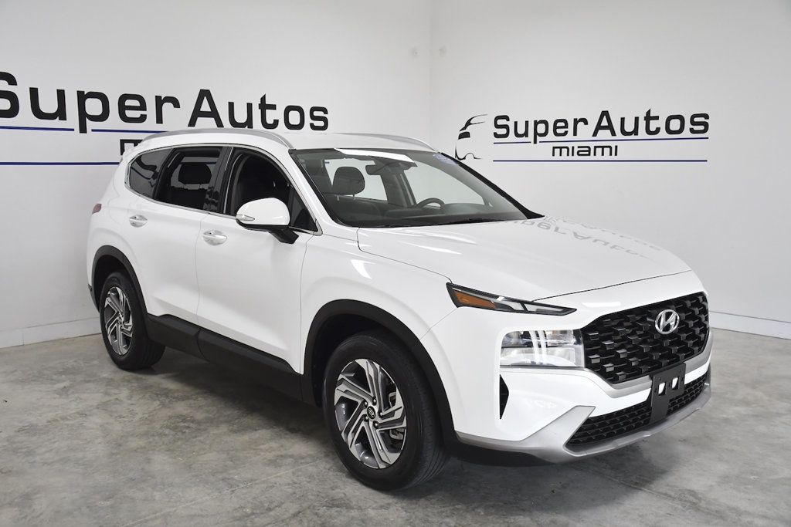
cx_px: 396
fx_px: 747
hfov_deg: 55.8
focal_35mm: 34
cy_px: 264
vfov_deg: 38.9
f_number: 4
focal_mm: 23
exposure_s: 1/1250
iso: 1250
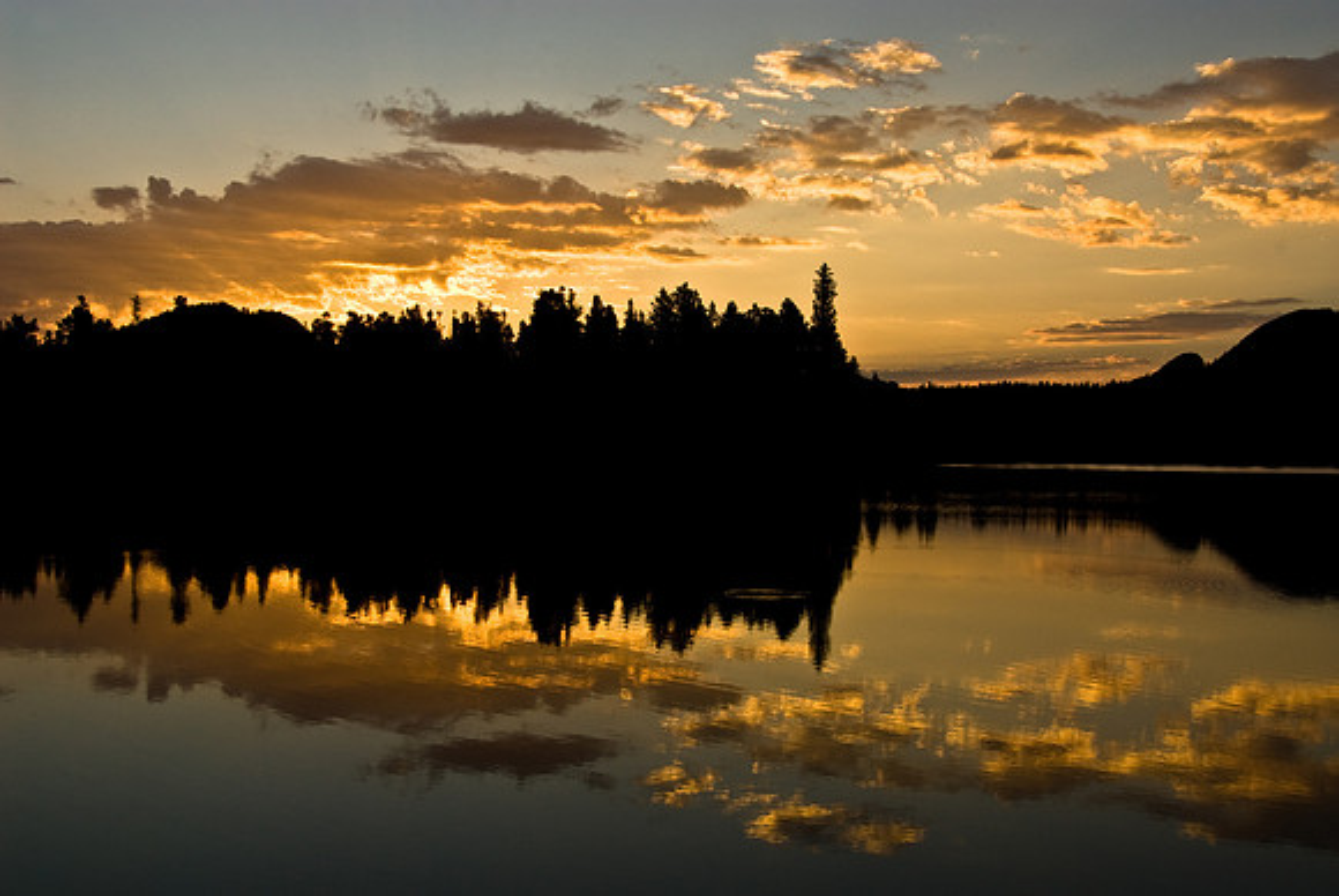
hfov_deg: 46.4
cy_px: 448
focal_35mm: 42
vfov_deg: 32.0
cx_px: 670
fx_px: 1564
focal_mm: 28
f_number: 16
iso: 100
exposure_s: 1/45
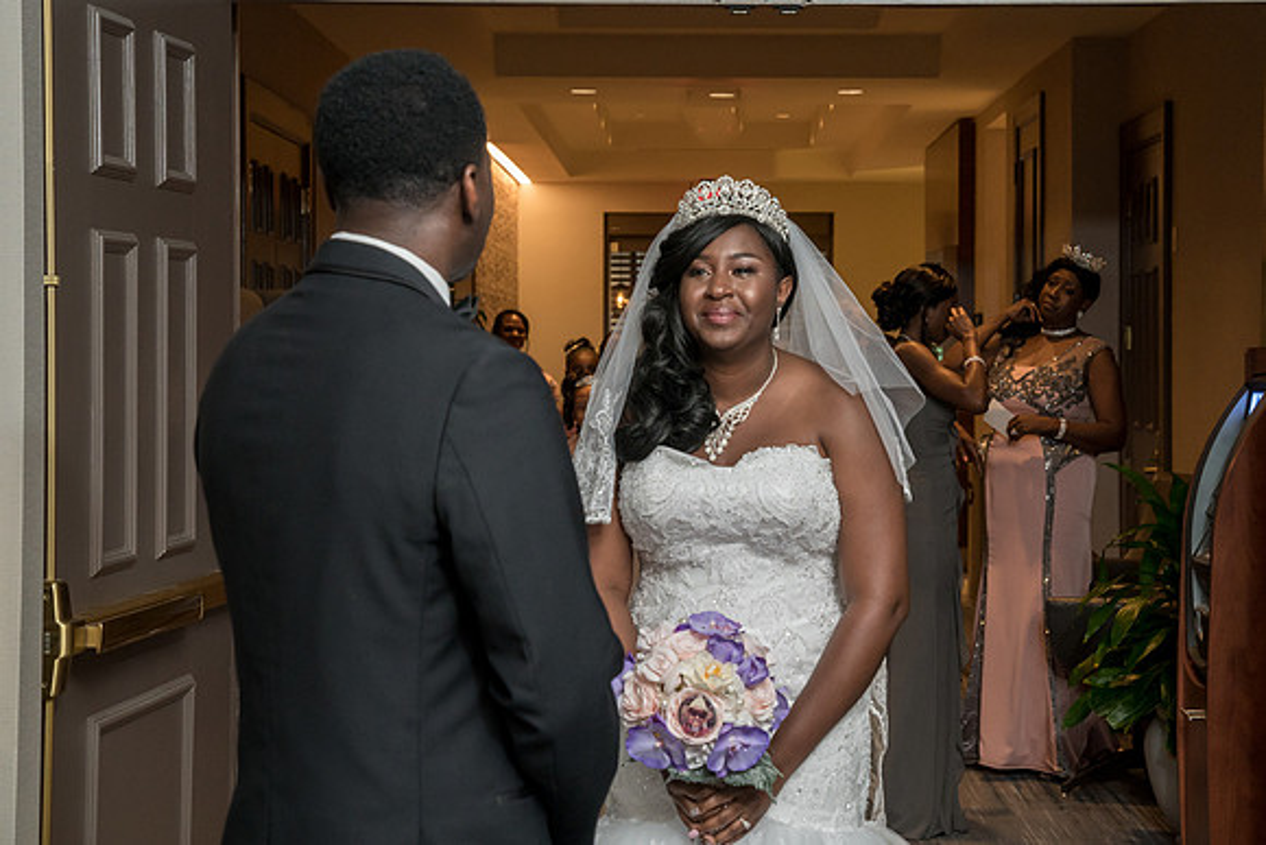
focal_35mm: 75
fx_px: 2640
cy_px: 357
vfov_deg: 18.2
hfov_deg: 26.9
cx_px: 731
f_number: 7.1
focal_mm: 63
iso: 2000
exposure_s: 1/200
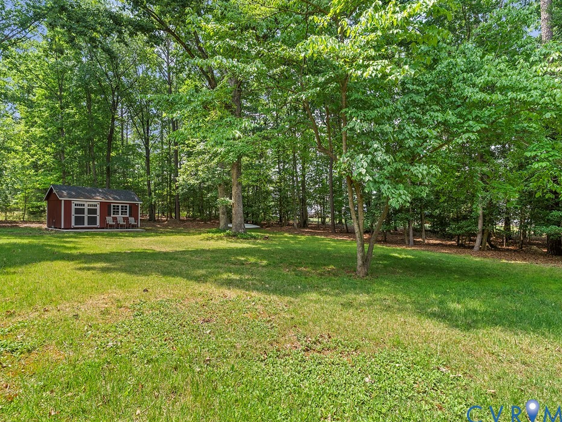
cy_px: 213
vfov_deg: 71.6
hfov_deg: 87.7
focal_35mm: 18
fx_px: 292
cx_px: 270
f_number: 8
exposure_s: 1/30
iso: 100
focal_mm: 16
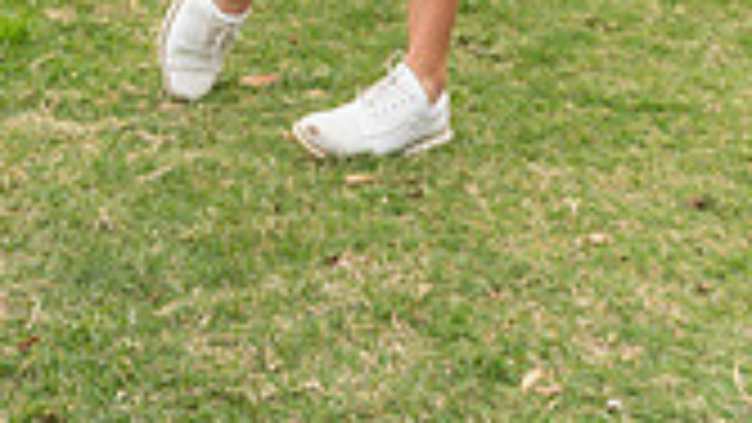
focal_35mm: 99
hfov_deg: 21.5
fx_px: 1974
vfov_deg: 10.7
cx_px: 491
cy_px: -531
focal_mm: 35
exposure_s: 1/250
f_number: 4
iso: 100
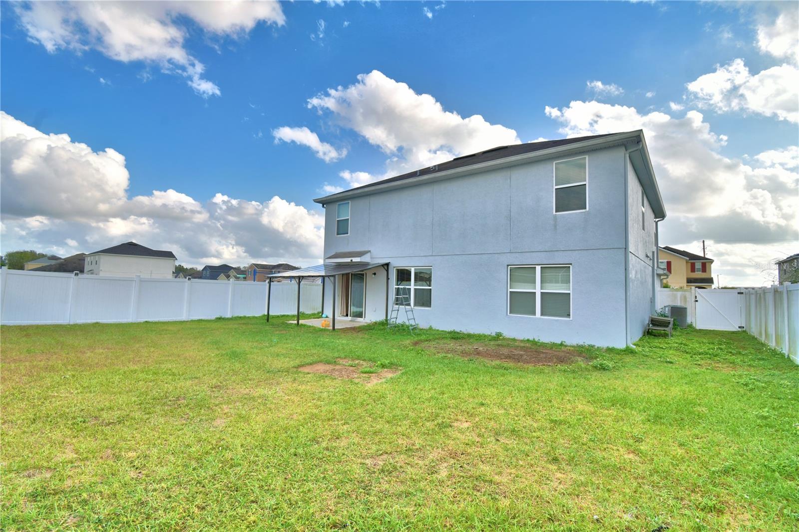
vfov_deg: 77.3
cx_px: 400
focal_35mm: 15
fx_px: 333
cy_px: 266
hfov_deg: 100.4
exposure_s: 1/250
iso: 100
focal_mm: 10
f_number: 9
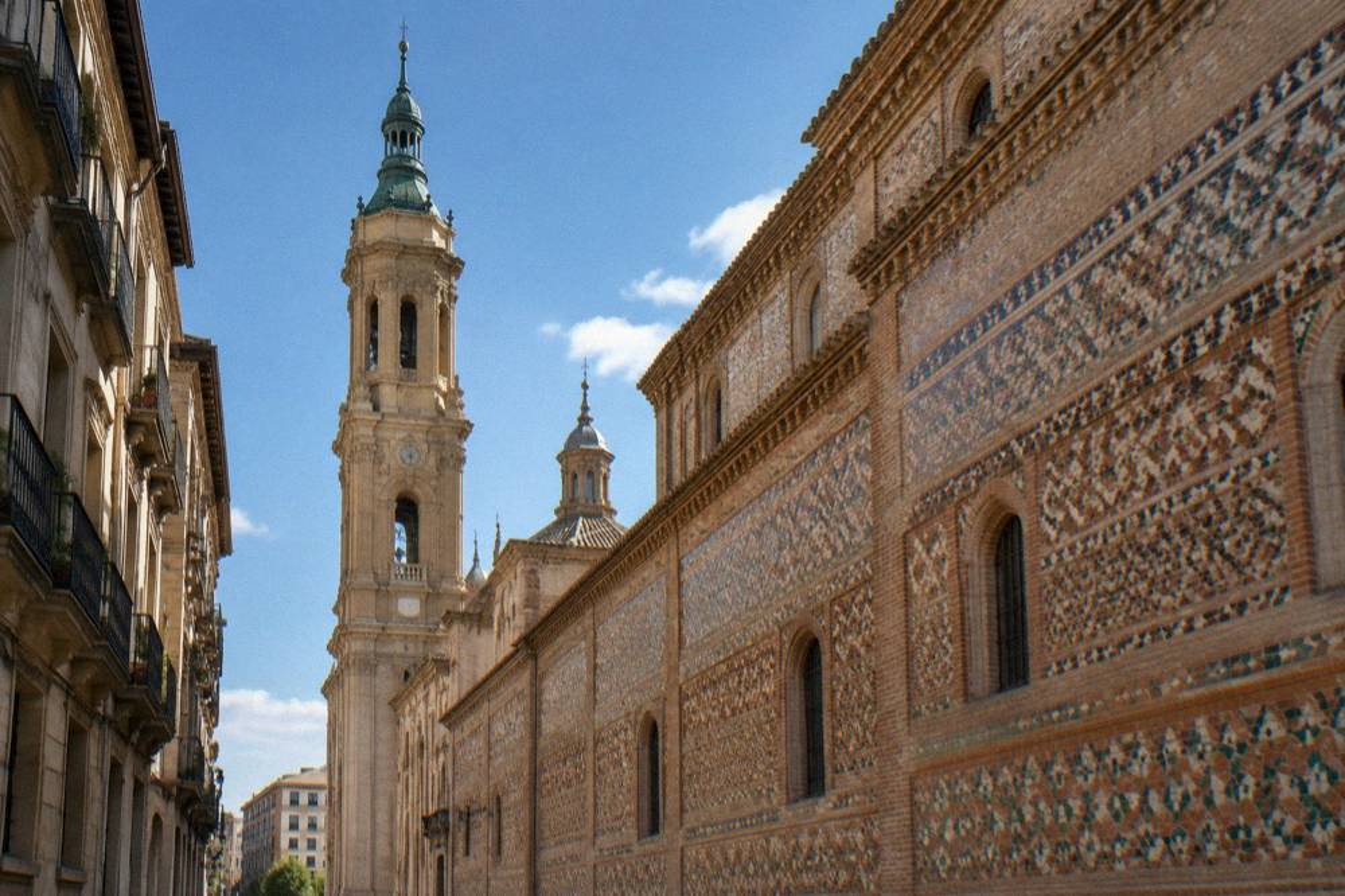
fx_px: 1494
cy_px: 448
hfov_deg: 48.5
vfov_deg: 33.4
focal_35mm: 40
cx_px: 672
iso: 200
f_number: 11
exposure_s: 1/100
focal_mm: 40
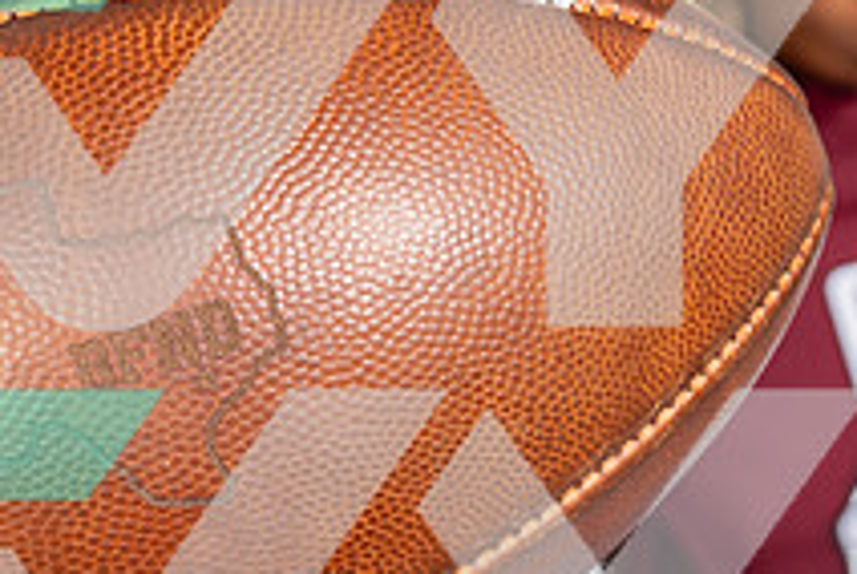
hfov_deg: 17.9
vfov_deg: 12.2
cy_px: 115
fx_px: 2670
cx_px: 784
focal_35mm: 112
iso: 200
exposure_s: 1/250
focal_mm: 41
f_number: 5.6
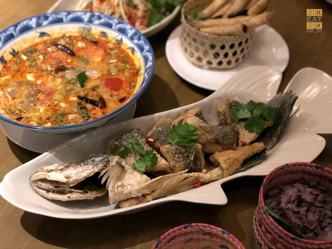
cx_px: 166
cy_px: 124
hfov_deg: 33.8
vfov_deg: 25.7
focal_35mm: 57
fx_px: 547
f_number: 2.8
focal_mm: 6.6
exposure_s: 1/50
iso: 1250
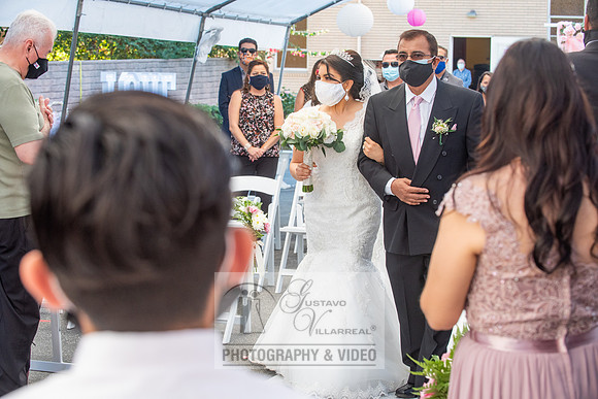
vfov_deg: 16.7
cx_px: 299
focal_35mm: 82
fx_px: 1362
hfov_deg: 24.8
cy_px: 200
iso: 640
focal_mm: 82
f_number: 7.1
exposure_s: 1/125
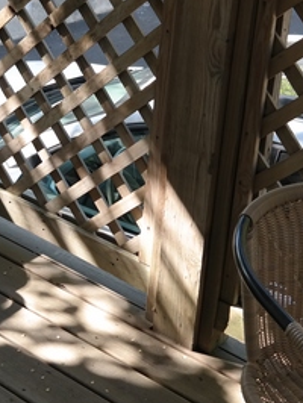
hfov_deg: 18.6
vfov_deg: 24.7
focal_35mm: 78
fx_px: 909
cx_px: 38
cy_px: 102
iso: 100
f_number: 3.5
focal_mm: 18
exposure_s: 1/80
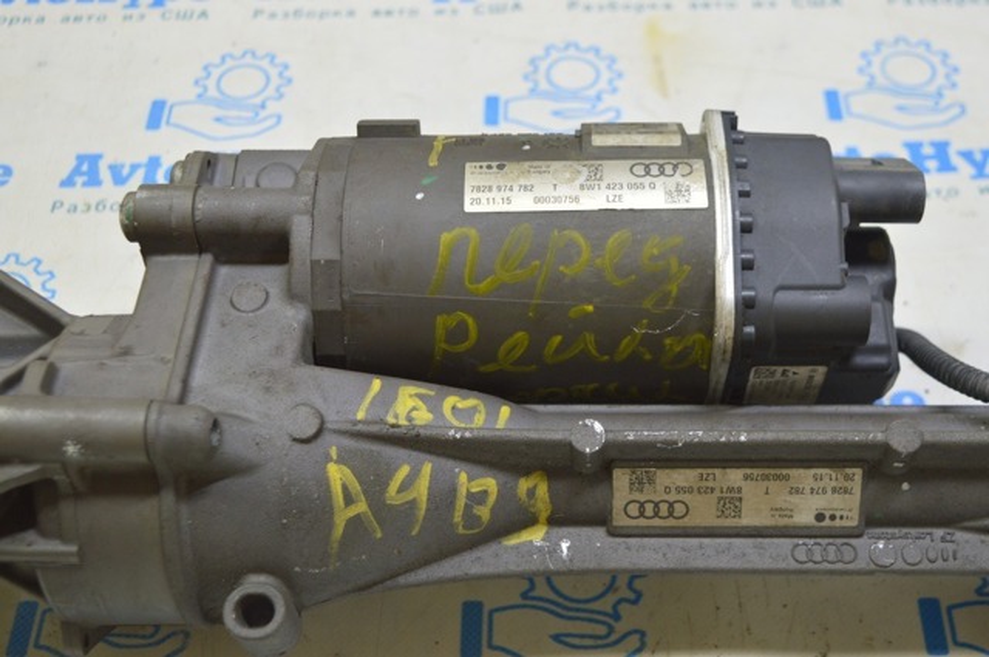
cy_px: 328
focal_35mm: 51
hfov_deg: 38.9
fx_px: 1399
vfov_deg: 26.4
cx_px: 494
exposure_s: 1/20
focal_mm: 34
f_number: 5.6
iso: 400
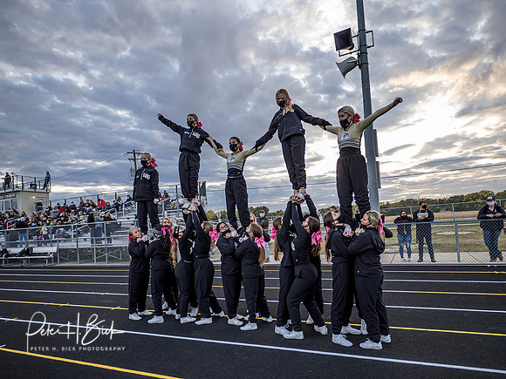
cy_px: 202
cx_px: 255
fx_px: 342
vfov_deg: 57.9
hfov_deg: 72.9
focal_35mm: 23
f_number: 1.7
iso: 100
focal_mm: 11
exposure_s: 1/640
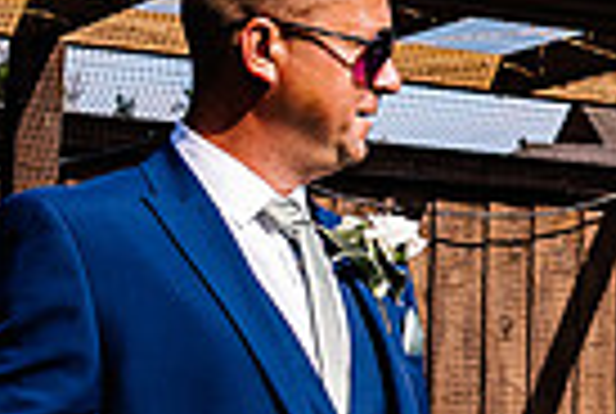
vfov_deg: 9.1
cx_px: 895
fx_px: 2607
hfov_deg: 12.8
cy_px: 169
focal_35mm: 152
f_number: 5.6
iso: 50
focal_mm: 35
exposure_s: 1/400
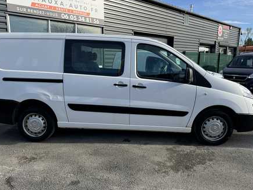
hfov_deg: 63.4
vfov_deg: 49.8
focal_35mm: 28
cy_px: 98
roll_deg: +0.7
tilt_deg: -9.7
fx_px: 205
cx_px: 120
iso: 80
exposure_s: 1/2604
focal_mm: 6.76
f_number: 1.78
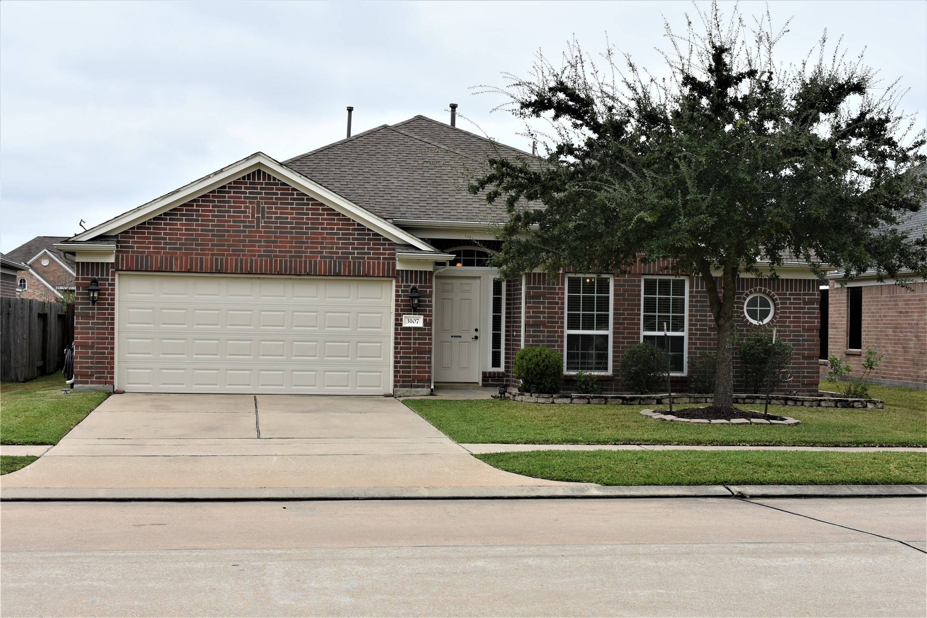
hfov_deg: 37.9
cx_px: 464
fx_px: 1352
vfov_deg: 25.8
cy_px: 309
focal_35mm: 52
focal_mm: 35
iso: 100
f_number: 5.6
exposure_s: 1/125
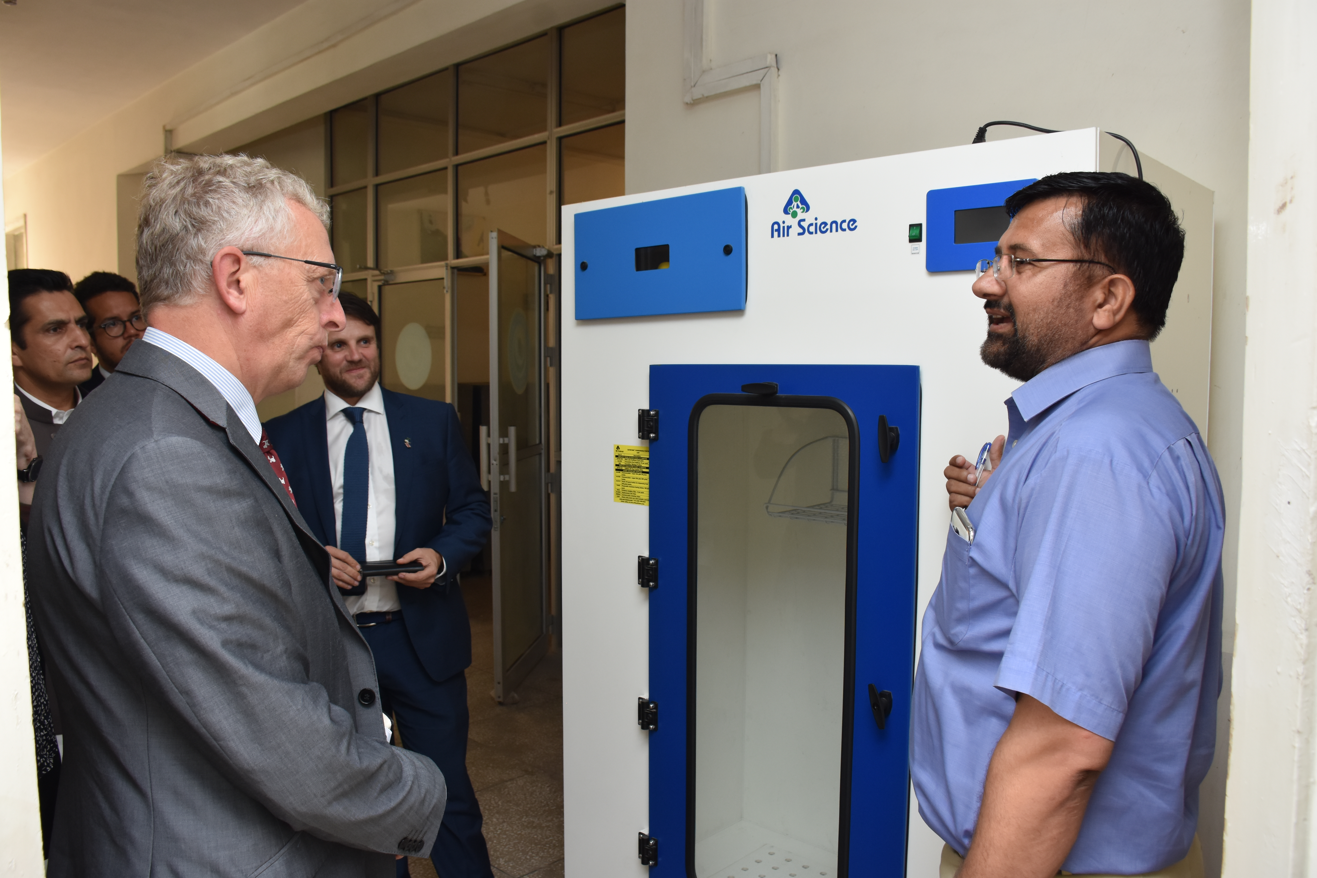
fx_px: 988
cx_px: 658
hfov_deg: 67.4
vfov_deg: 47.9
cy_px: 439
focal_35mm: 27
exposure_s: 1/60
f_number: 6.3
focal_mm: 18
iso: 500
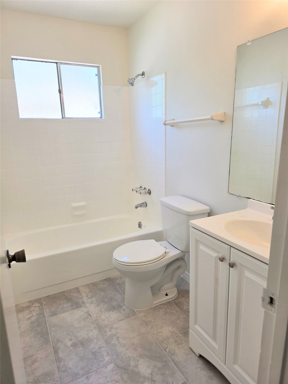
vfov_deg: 73.9
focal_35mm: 23
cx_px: 144
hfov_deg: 58.9
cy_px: 192
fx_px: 255
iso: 40
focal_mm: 6.3
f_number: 1.7
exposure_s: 1/120
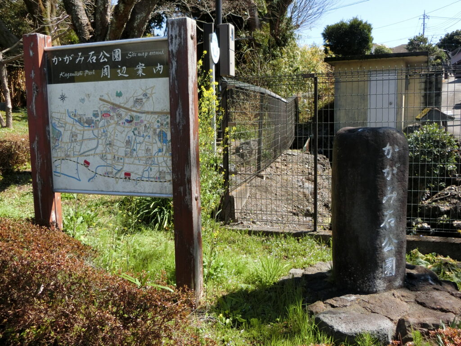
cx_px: 230
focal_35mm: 34
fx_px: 453
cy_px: 173
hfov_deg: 54.0
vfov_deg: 41.8
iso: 200
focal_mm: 6
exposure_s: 1/1000
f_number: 3.9
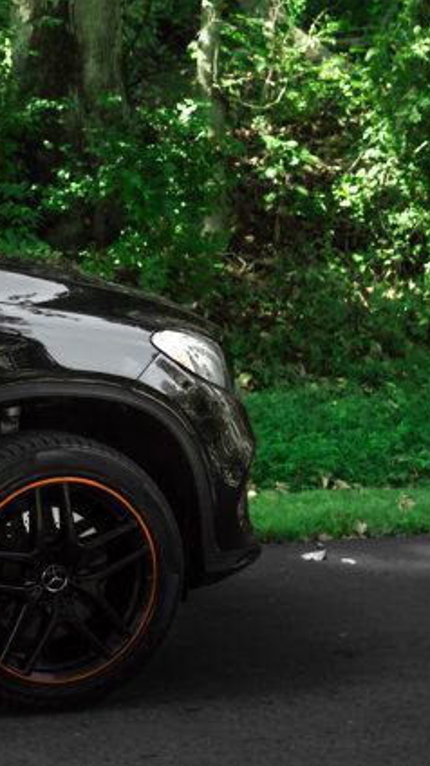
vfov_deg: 27.9
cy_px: 384
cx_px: -96
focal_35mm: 76
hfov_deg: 15.3
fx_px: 1543
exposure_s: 1/320
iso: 800
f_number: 5.6
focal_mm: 48
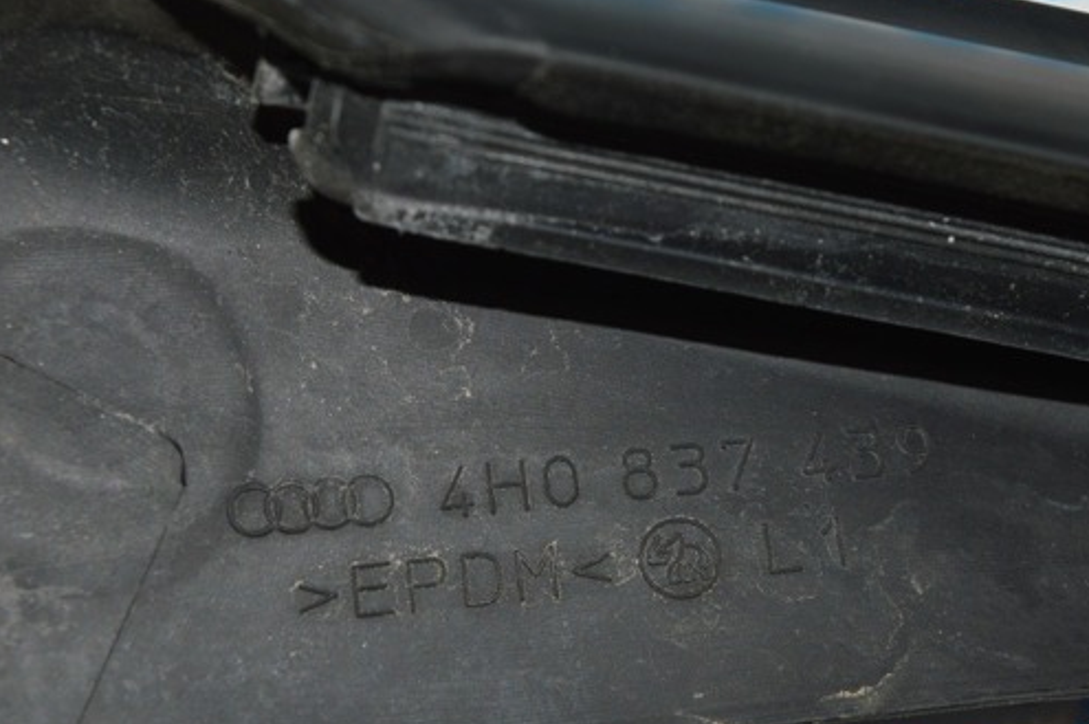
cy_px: 408
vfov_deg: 12.8
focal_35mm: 107
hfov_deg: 19.2
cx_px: 436
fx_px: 3223
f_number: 8
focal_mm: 55
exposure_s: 1/60
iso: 100
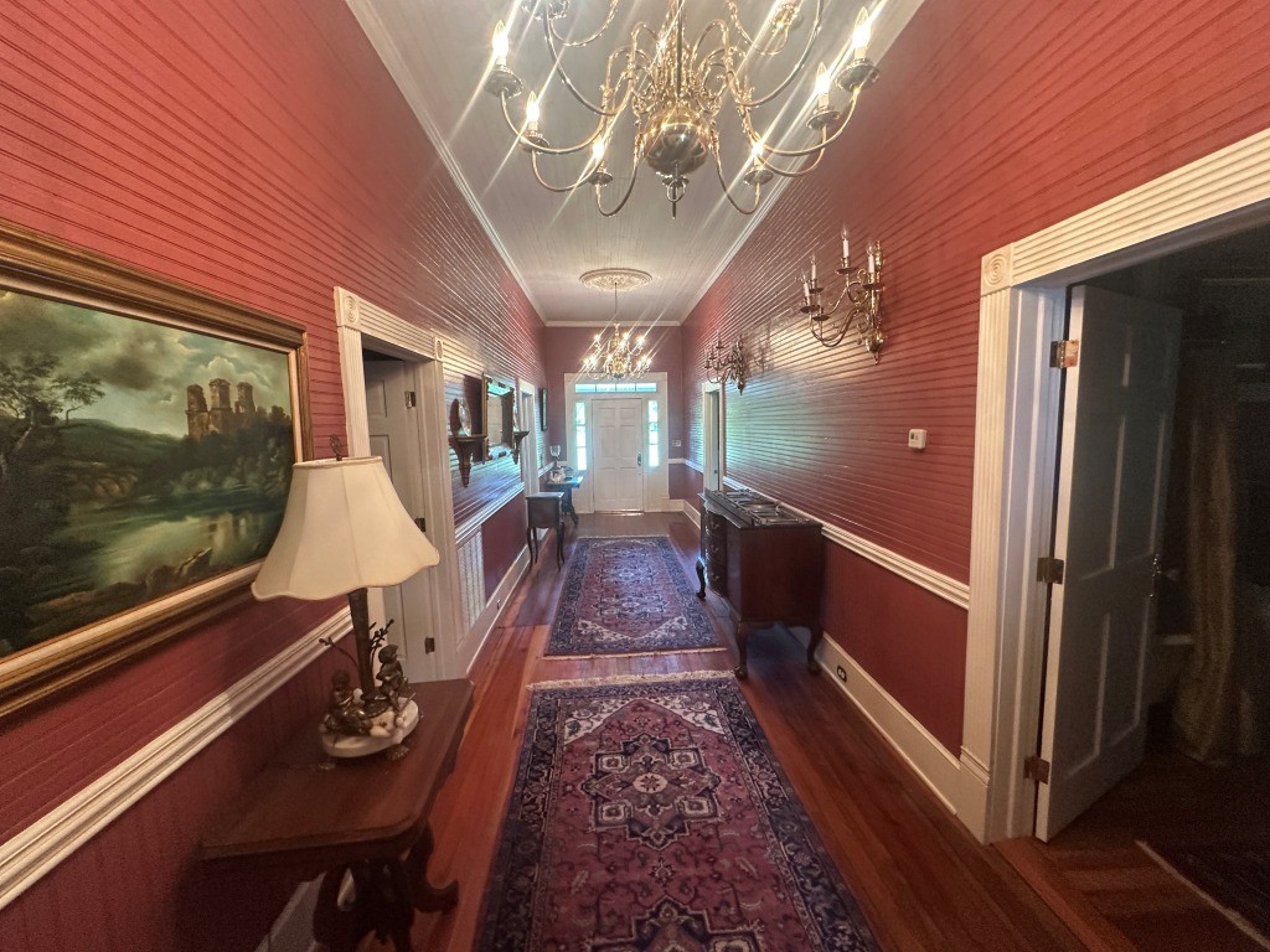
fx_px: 514
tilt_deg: -5.0
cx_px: 635
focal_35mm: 14
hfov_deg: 102.1
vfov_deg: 85.7
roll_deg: +1.3
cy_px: 476
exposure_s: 1/60
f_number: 2.2
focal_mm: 2.22
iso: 500
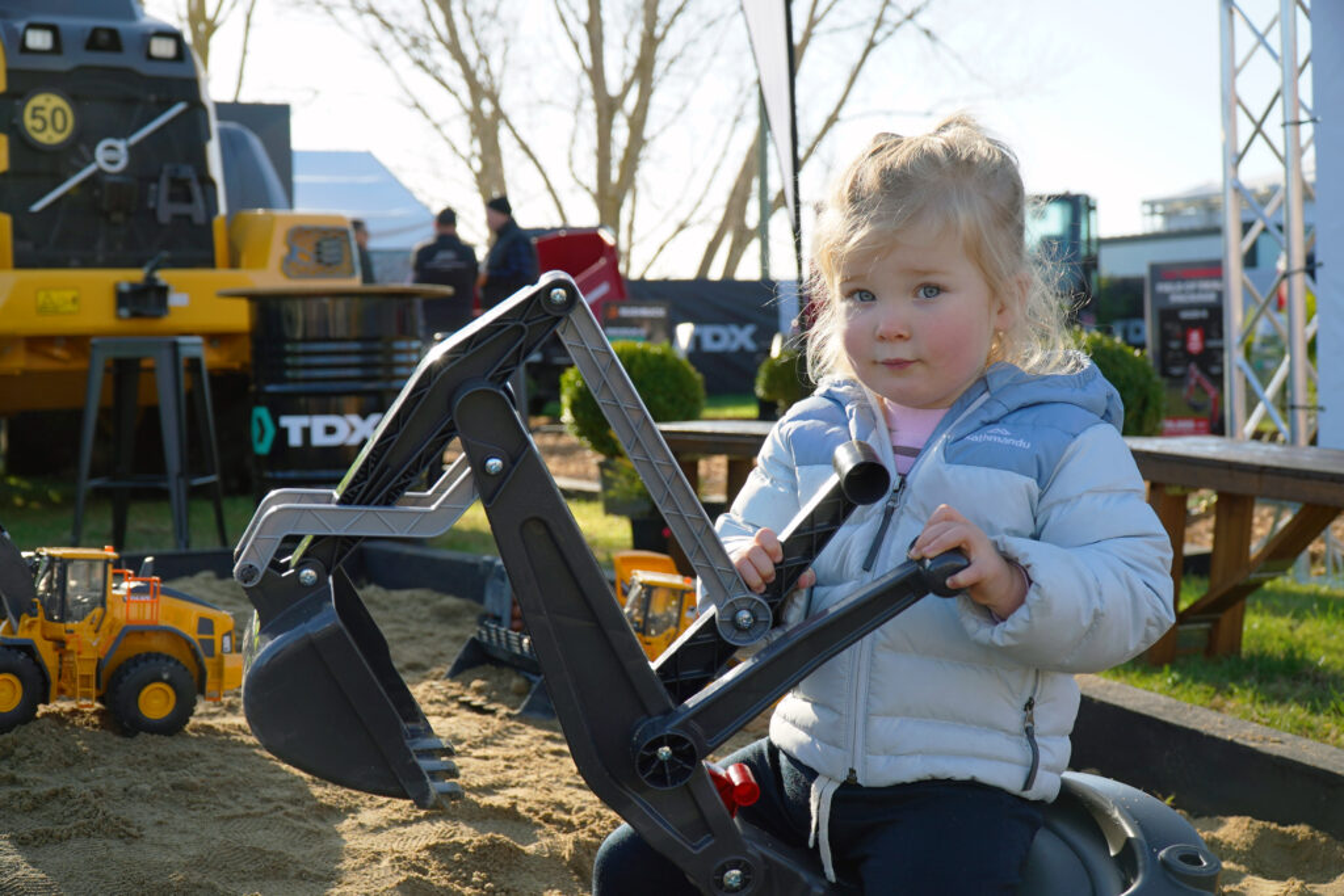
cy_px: 448
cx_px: 672
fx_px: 1792
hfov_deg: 41.1
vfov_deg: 28.1
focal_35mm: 48
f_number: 5
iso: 100
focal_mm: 32
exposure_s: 1/250
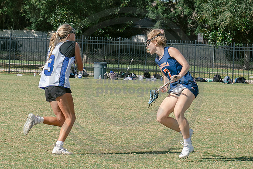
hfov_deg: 9.3
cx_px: 141
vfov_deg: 6.2
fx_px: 1560
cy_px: 87
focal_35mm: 222
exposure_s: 1/1000
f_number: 5.6
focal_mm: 70
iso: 250
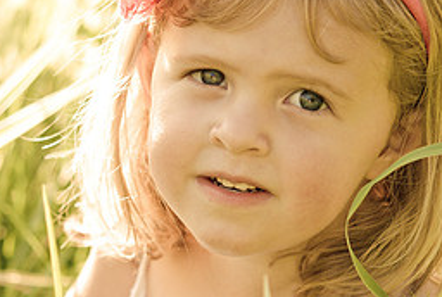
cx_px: 129
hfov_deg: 5.4
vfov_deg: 3.6
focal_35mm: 380
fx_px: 4676
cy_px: 190
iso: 250
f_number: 3.2
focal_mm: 112
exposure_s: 1/500
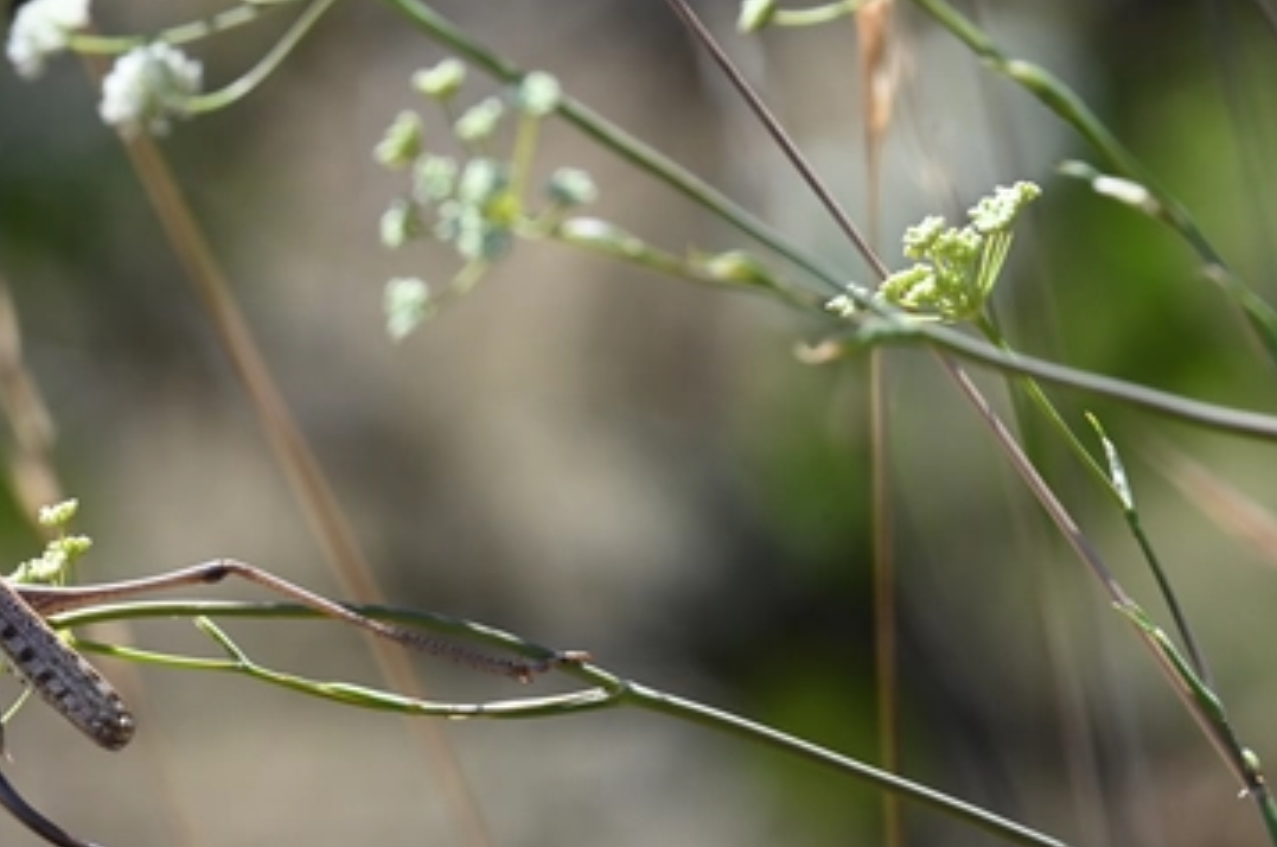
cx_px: 288
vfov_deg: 1.9
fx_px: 25282
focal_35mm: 714
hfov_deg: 2.9
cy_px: 721
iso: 1000
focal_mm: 400
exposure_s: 1/800
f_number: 11
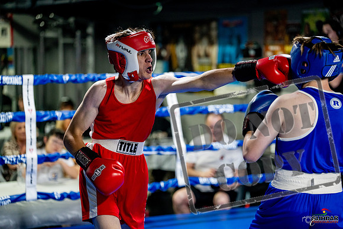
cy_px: 114
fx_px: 848
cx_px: 172
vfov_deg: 15.4
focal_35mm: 89
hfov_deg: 22.9
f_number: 2
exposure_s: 1/1000
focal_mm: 89
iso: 4000
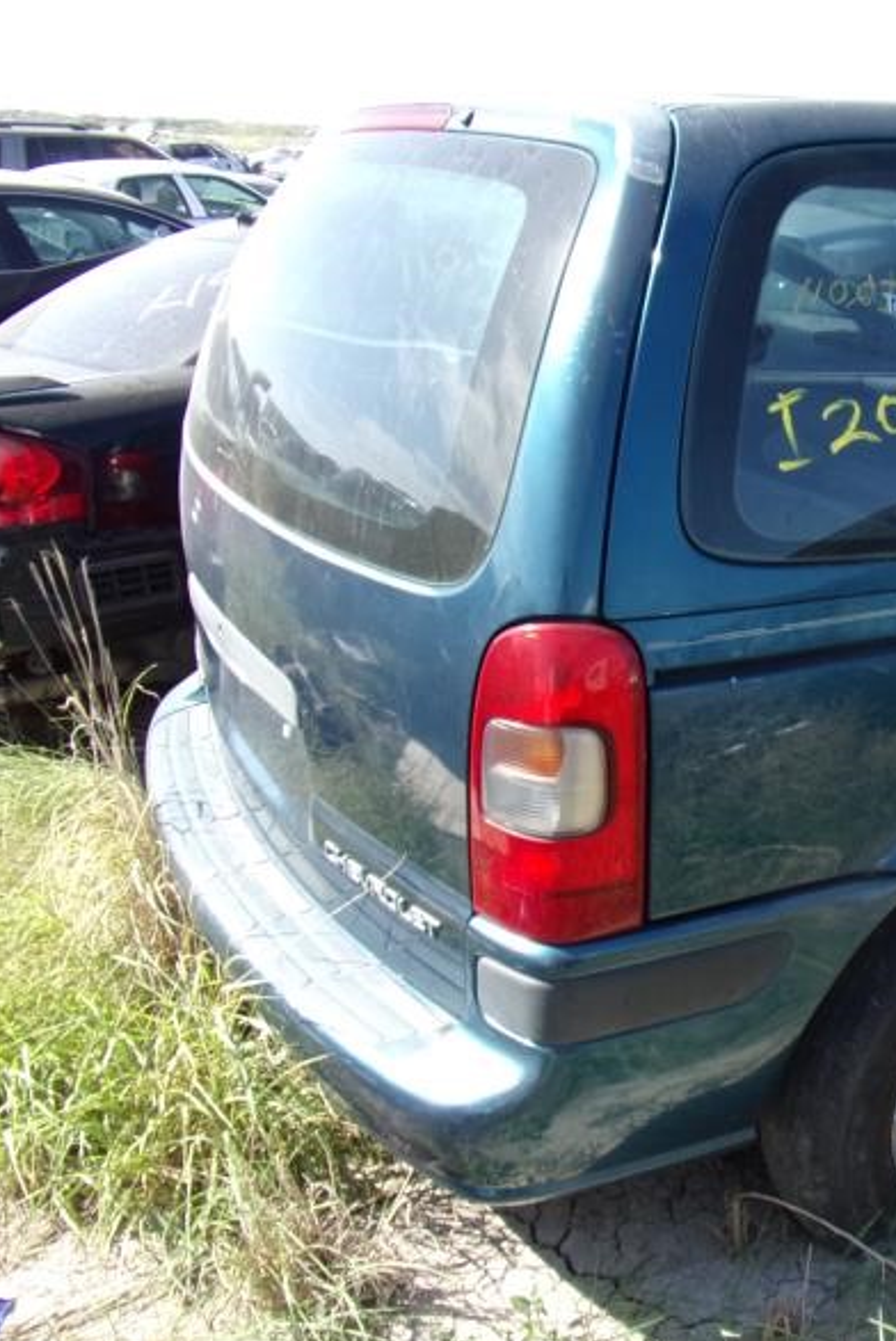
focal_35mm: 34
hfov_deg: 35.1
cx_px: 907
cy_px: 667
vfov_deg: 55.8
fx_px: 1268
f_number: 3.3
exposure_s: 1/320
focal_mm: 4.3
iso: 80
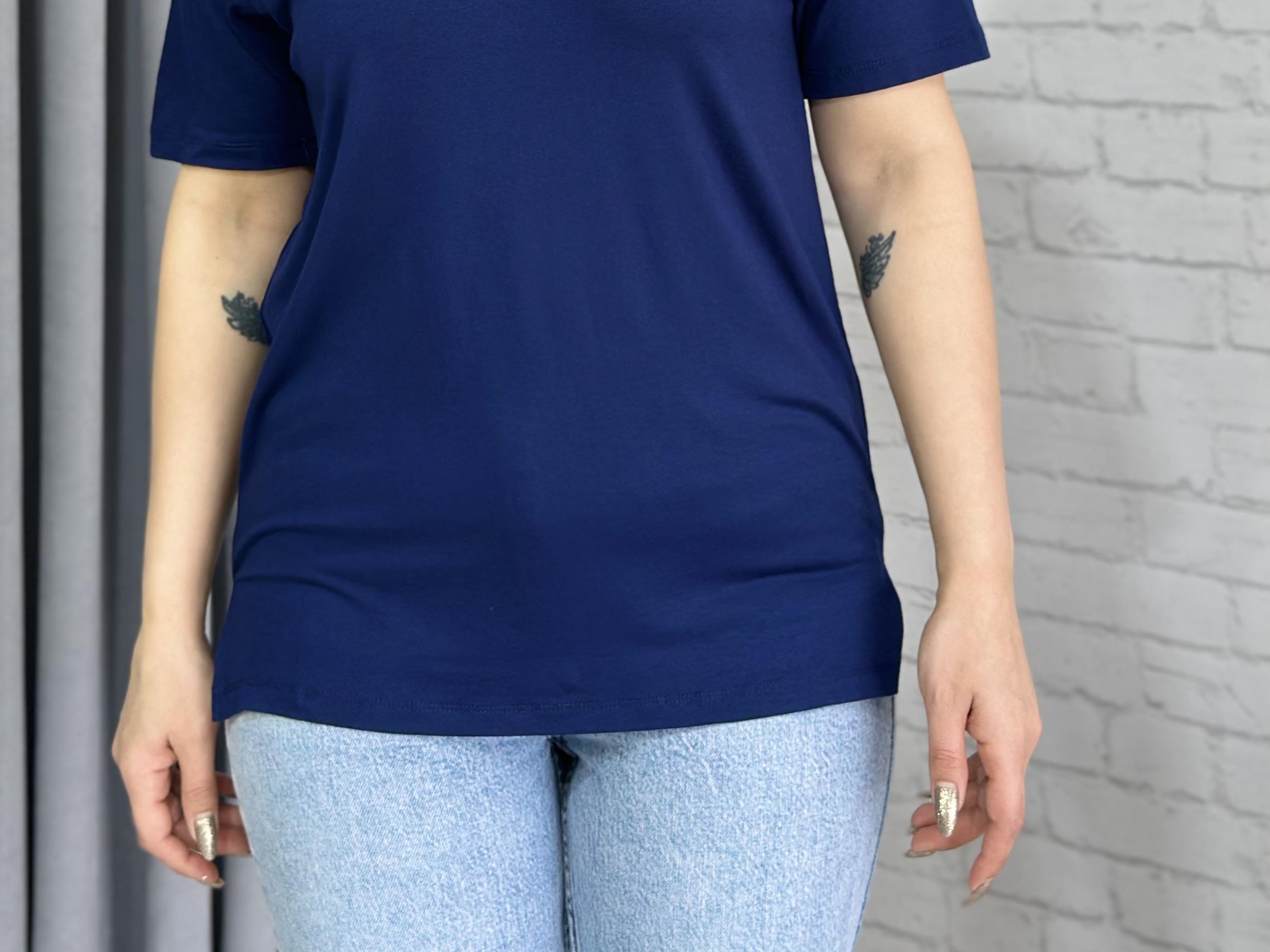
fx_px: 2825
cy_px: 3
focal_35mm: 77
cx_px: 507
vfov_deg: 18.6
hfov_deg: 25.3
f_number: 1.78
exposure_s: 1/100
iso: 64
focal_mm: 6.86
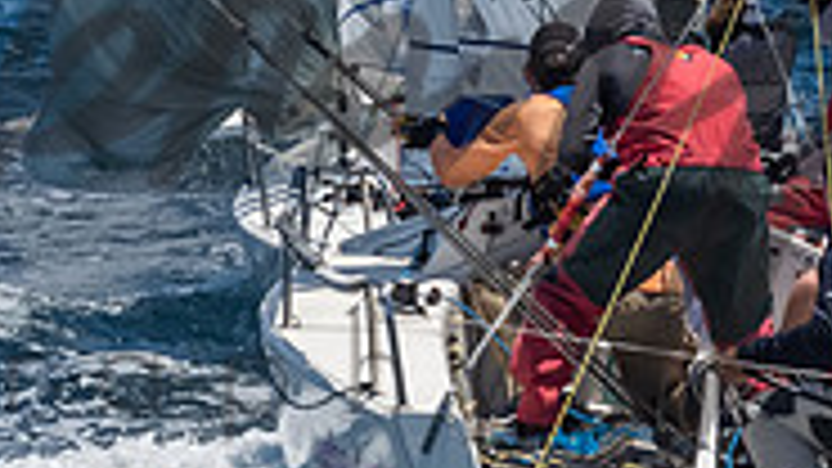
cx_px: 315
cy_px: 36
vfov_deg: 1.9
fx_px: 14117
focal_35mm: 640
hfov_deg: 3.4
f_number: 14
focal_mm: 130
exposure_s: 1/1600
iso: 640
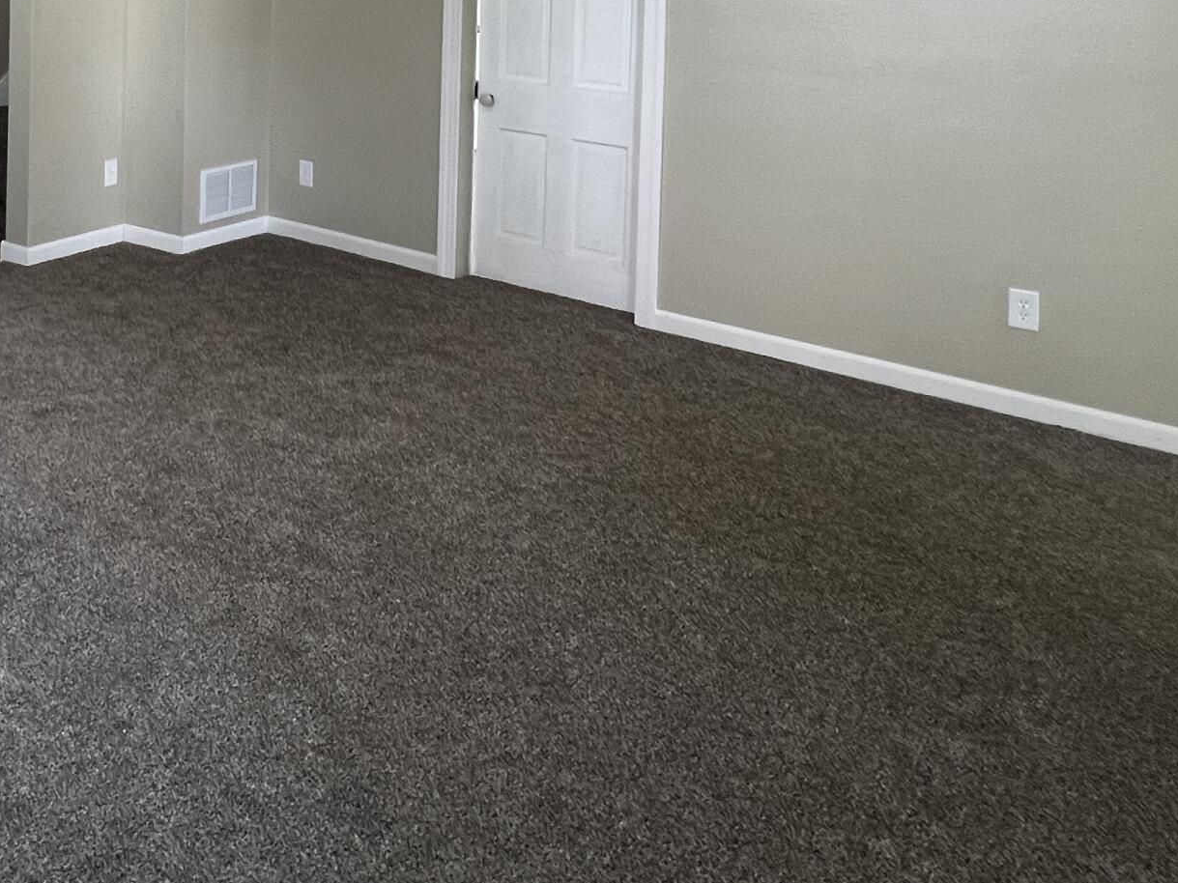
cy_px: -10
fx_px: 1089
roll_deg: -1.3
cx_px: 218
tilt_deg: -2.1
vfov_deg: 38.8
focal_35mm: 32
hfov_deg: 52.7
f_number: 1.8
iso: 200
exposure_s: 1/120
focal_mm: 1.57
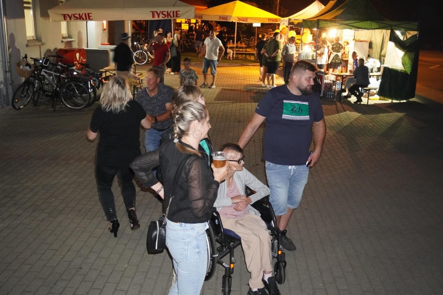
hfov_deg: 51.3
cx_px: 222
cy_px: 148
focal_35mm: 38
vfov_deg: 35.5
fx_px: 461
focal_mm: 25
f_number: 4.5
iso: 3200
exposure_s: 1/10
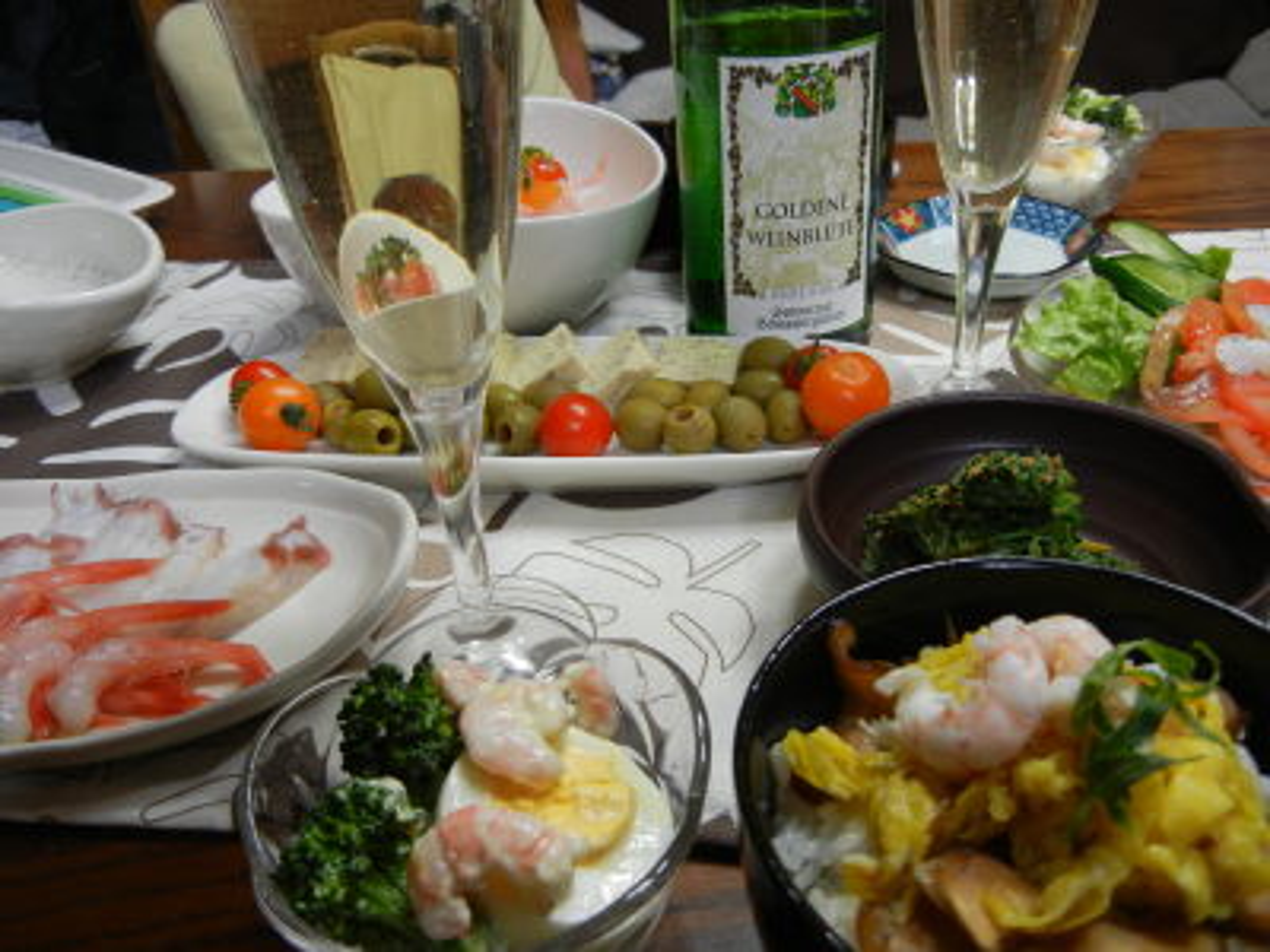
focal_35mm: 30
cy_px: 476
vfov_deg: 46.8
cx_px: 635
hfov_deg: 60.0
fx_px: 1101
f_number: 3.5
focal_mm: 5.4
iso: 242
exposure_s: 1/30
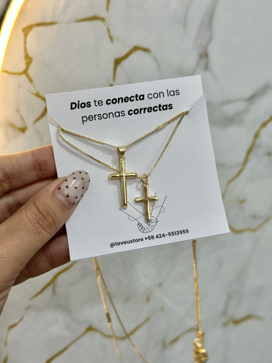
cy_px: 182
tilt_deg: -19.6
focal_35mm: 48
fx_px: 503
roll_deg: +2.4
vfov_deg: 39.7
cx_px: 136
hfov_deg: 30.3
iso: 100
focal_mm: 6.86
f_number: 1.78
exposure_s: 1/60
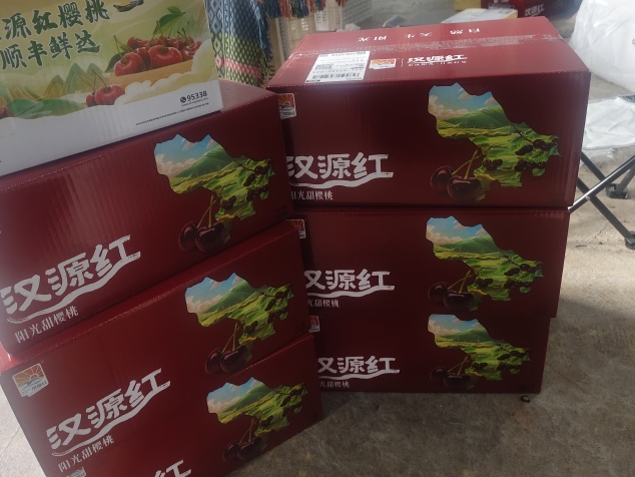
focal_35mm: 29
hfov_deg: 61.5
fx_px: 532
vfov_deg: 47.8
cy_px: 180
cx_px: 286
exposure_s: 1/100
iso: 969
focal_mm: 5.56
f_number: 1.88
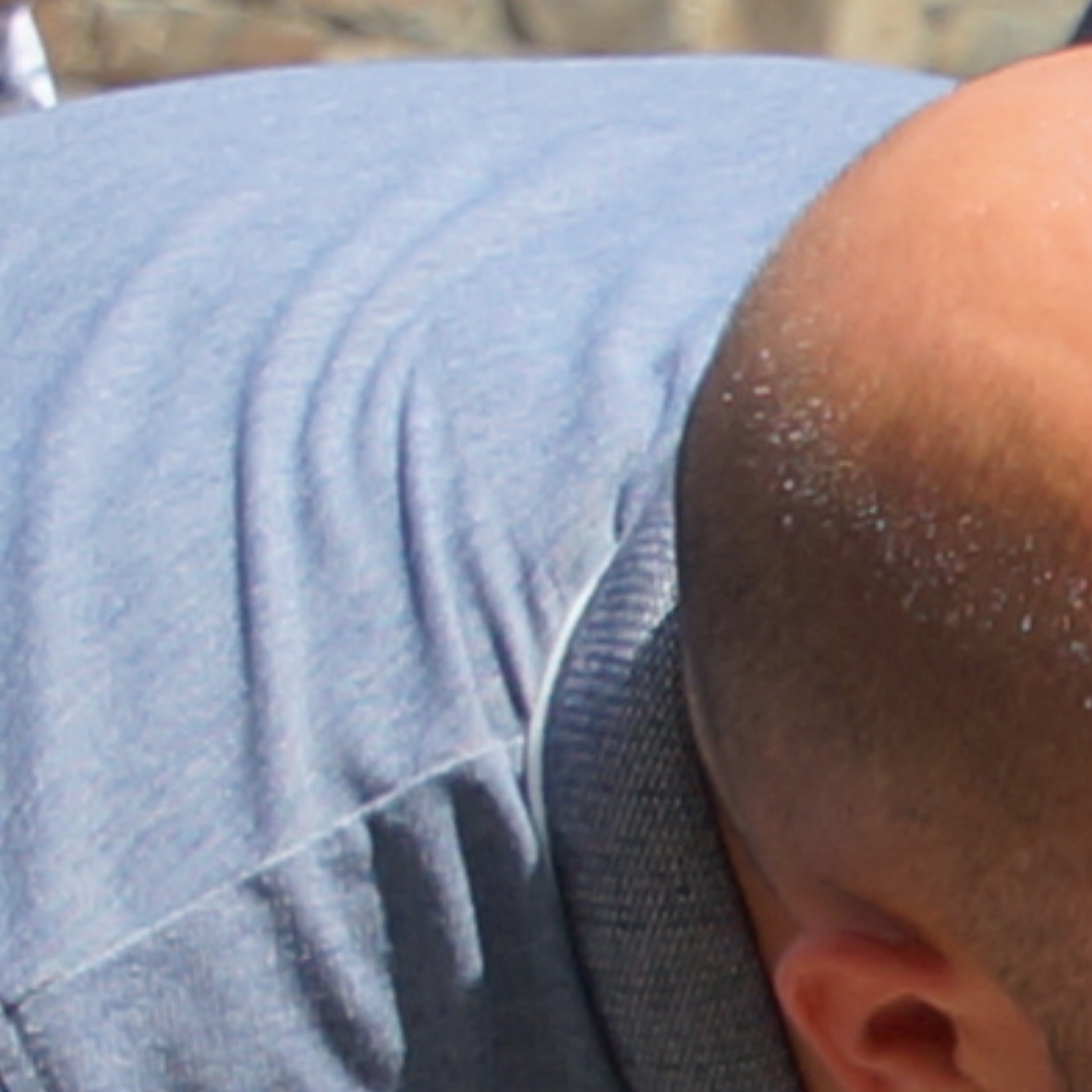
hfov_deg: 4.8
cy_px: 934
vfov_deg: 4.9
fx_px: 12741
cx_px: 1968
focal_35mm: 357
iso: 100
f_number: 4.5
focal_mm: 28
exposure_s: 1/500
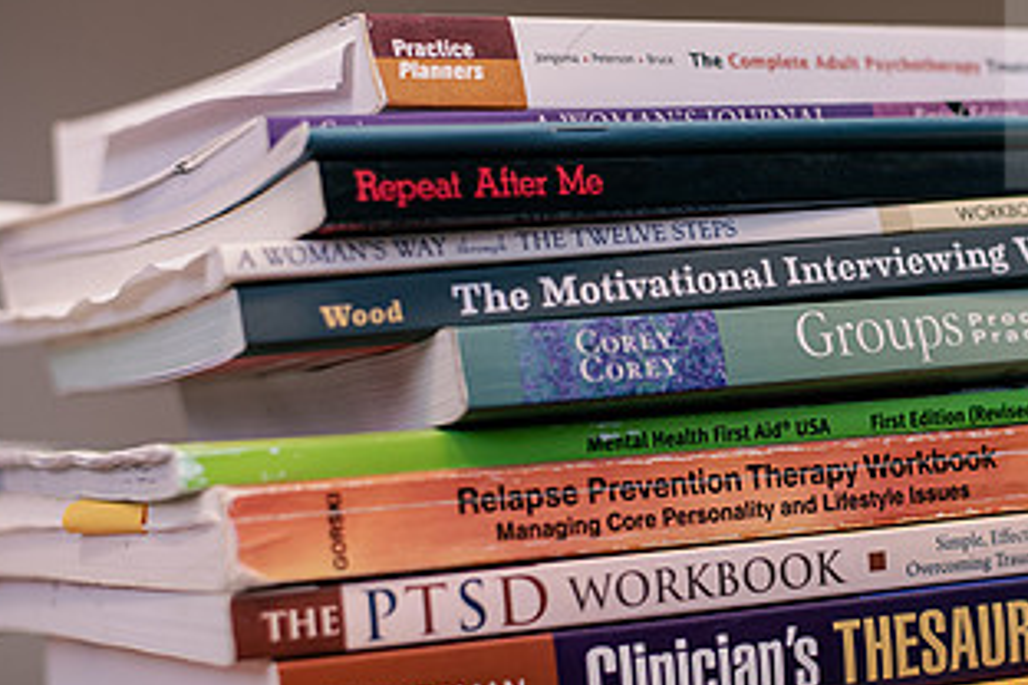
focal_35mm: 93
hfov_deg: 21.5
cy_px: 311
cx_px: 906
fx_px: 2655
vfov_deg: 14.7
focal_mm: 50
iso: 500
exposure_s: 1/200
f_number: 2.5
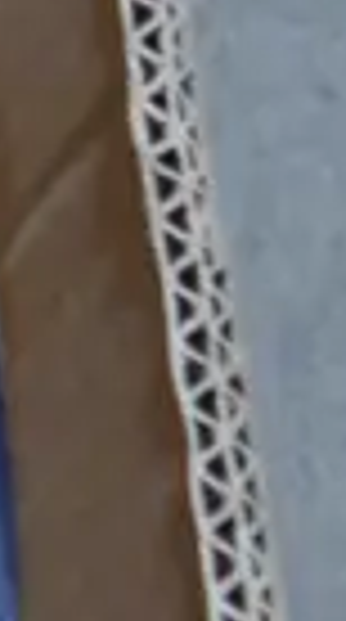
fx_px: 3725
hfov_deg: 4.1
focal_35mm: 227
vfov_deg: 9.5
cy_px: 484
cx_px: -1815
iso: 250
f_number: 3.5
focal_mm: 14
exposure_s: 1/60
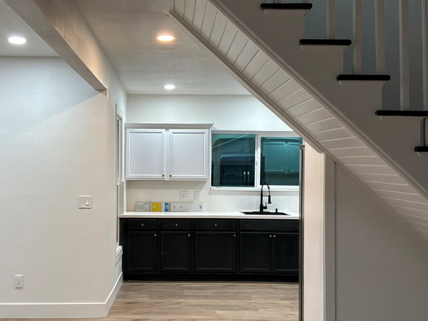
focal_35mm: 37
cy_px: 169
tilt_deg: -0.1
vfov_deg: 38.6
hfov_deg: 49.8
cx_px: 168
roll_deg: +0.0
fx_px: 457
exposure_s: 1/60
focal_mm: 3
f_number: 1.8
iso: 64
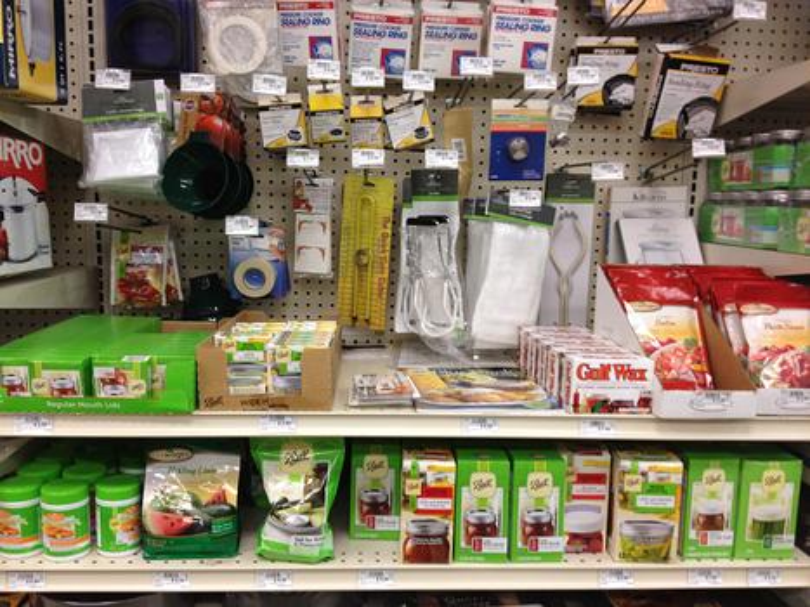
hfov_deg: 52.6
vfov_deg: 40.7
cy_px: 304
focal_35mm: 35
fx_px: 819
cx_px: 405
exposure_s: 1/20
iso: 100
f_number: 2.4
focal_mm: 4.28
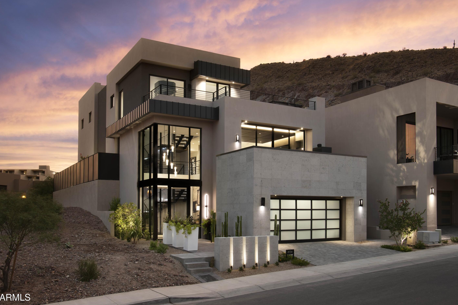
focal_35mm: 32
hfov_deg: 58.7
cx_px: 220
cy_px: 150
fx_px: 407
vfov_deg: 41.1
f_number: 14
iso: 100
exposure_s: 10
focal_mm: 30
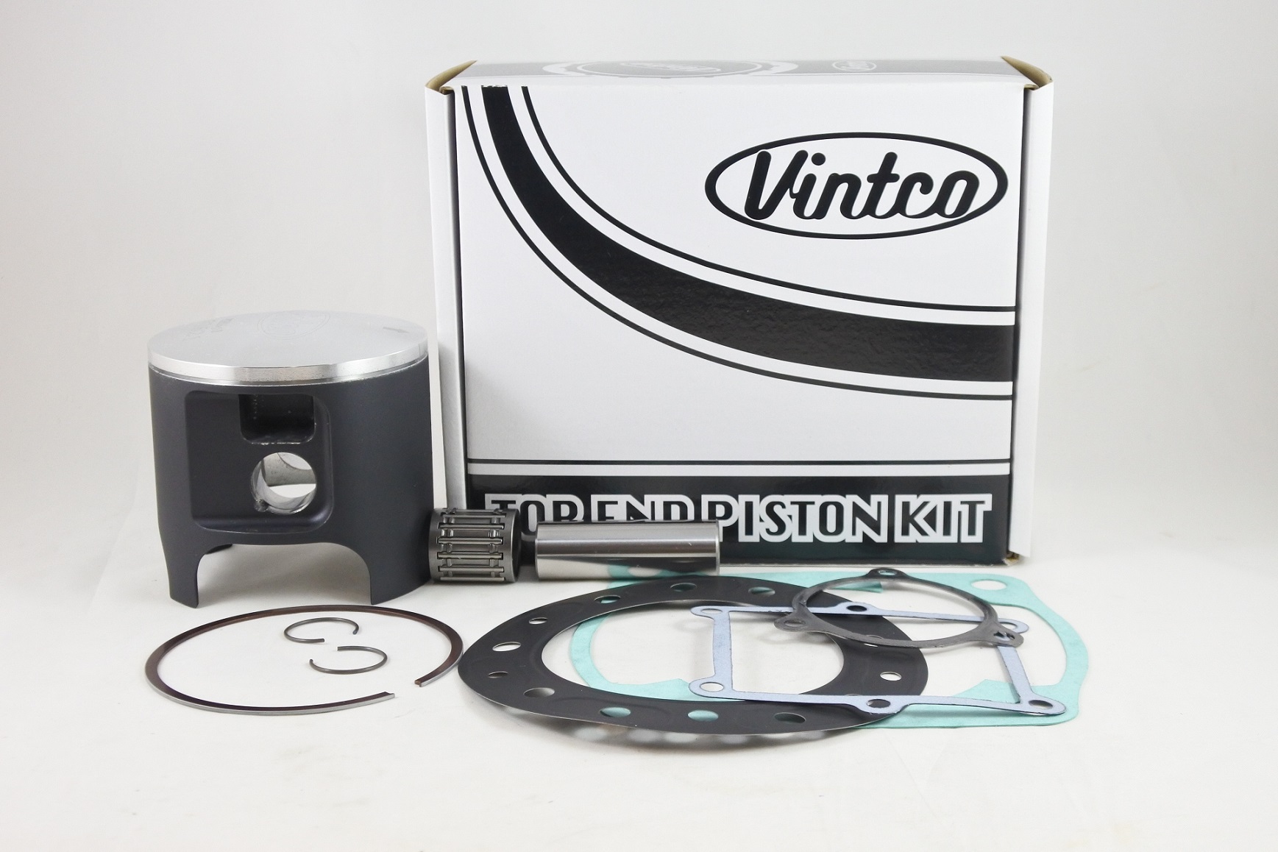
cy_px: 426
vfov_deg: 26.5
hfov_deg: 38.9
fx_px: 1810
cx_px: 639
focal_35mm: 51
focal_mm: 18.9
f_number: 4.5
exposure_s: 1/125
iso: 800
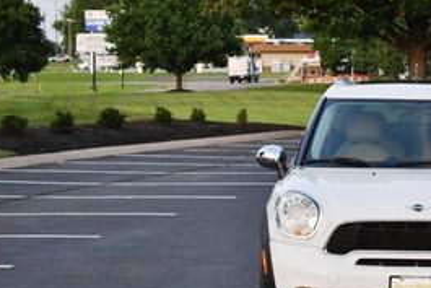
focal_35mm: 145
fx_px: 1737
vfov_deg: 9.5
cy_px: 124
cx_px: 431
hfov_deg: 13.9
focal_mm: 40
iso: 800
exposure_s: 1/200
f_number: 5
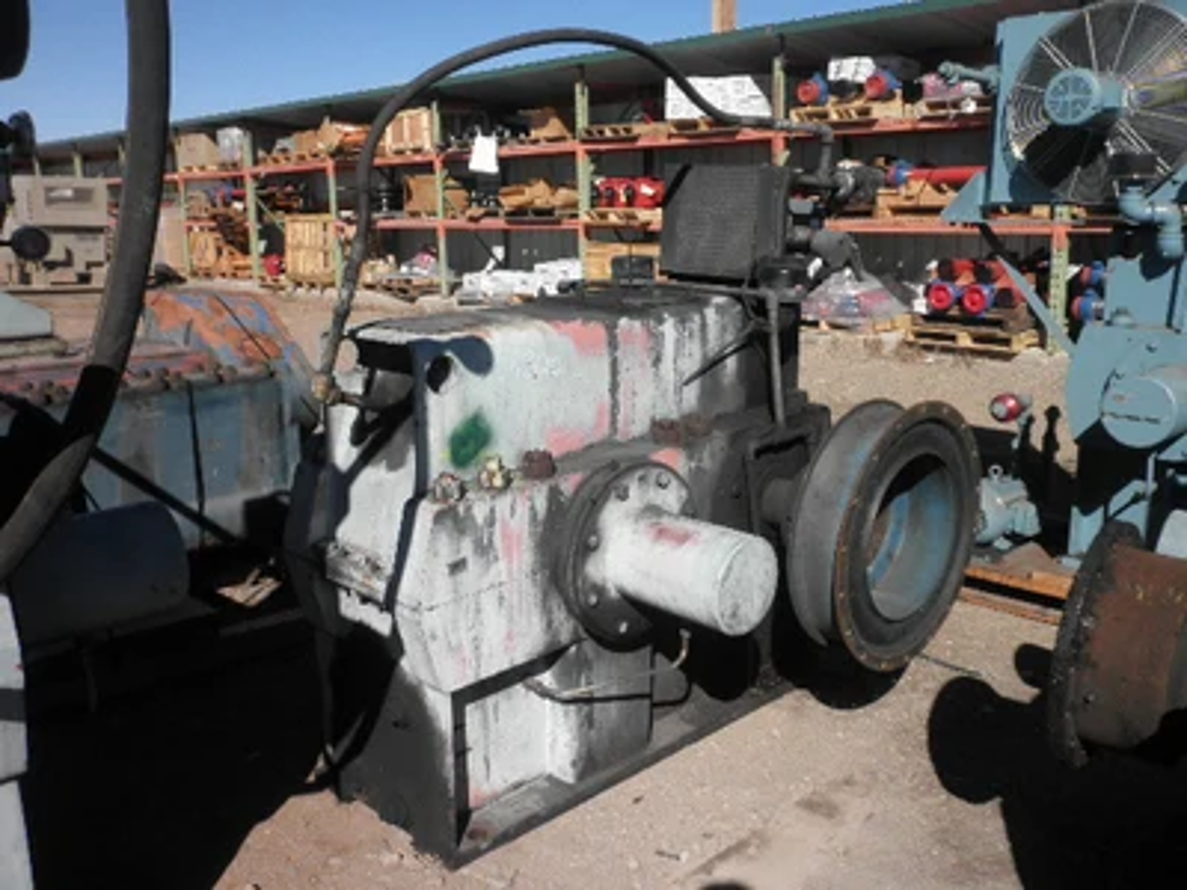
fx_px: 1200
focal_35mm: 35
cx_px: 594
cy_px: 445
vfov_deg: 40.7
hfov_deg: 52.6
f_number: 9.1
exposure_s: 1/160
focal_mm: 6.1
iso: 64
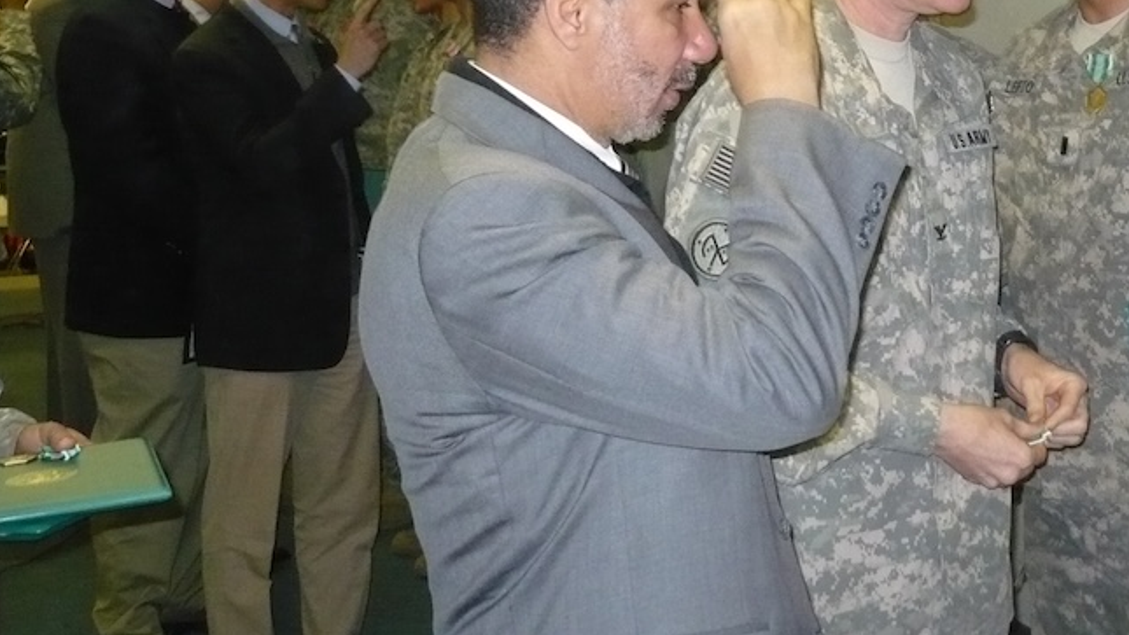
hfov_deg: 28.7
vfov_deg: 16.4
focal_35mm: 73
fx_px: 2186
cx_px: 800
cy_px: 91
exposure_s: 1/30
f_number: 3
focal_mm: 6.6
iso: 320
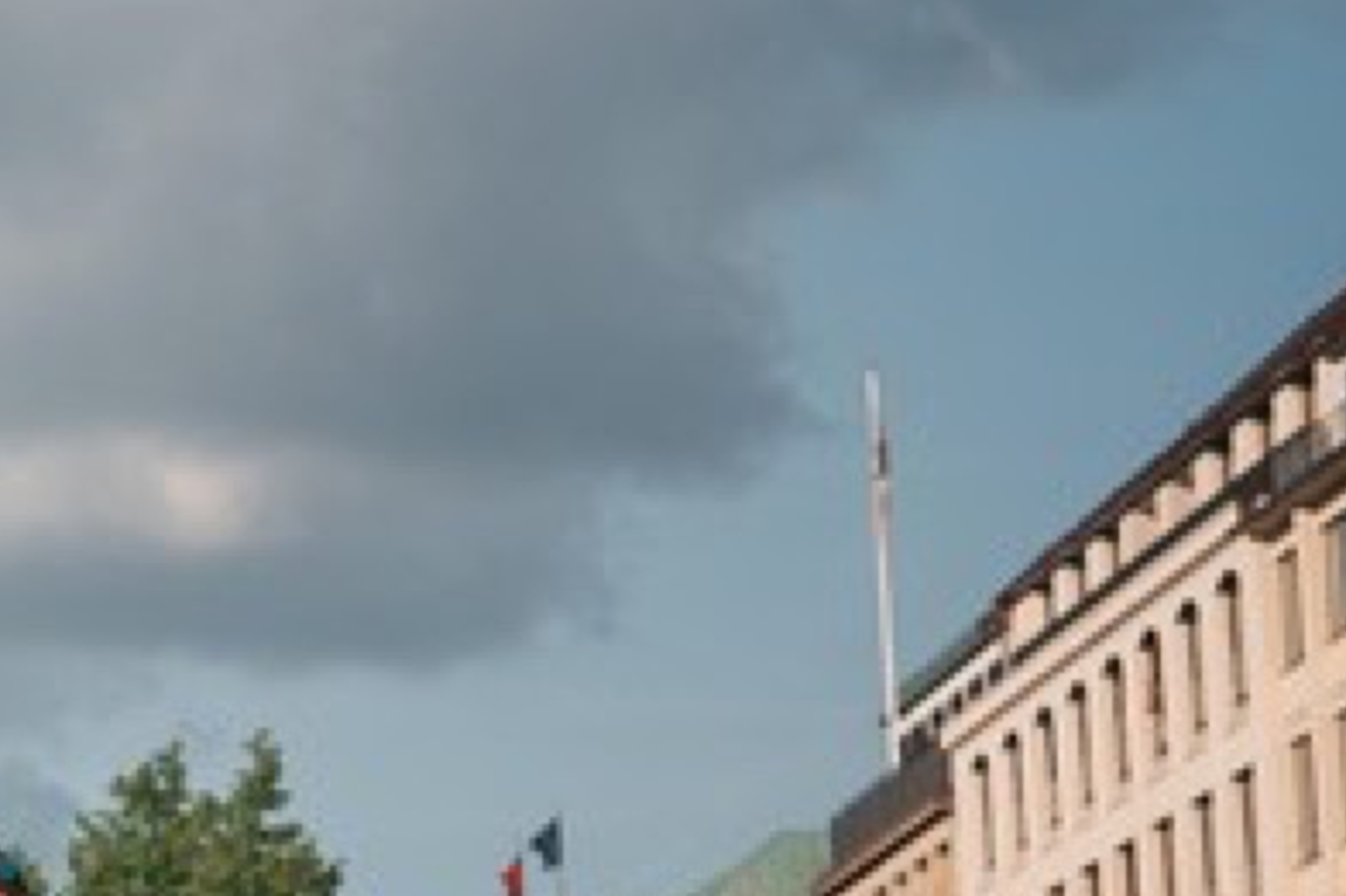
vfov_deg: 7.5
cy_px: 573
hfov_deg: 9.9
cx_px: -1813
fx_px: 6839
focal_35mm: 183
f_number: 2
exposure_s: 1/3200
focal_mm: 35
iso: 100
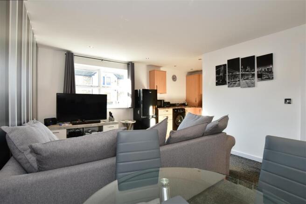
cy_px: 102
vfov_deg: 77.3
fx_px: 127
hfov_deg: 100.4
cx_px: 153
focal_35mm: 15
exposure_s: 1/5
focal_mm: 10
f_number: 8
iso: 100
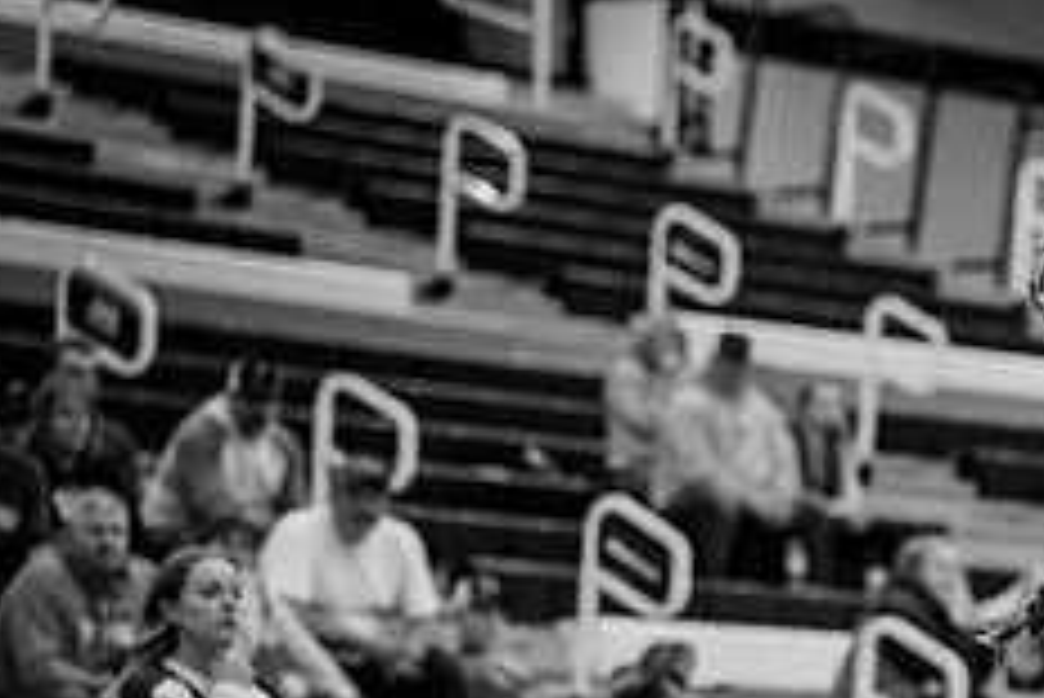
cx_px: 1233
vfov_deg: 5.4
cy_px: 781
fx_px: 7399
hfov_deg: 8.0
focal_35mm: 255
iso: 1600
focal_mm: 102
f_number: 2.8
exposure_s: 1/640
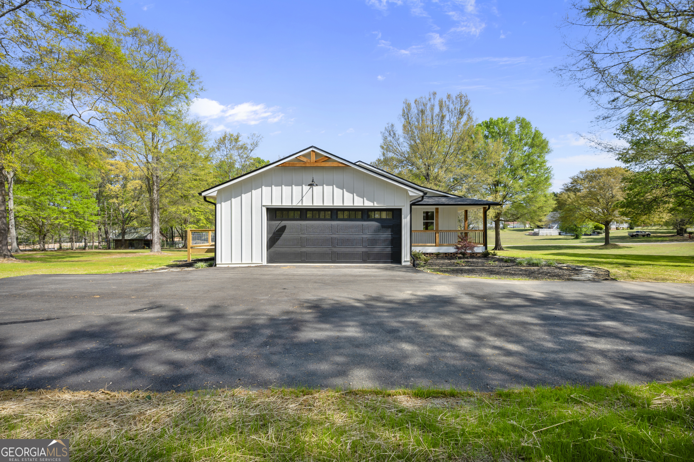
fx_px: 318
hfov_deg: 95.0
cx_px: 347
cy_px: 231
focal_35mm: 16
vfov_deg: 72.1
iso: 100
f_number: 8
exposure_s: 1/200
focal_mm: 16.5
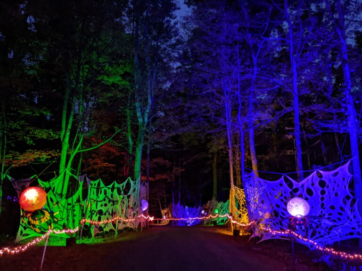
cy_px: 136
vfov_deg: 51.4
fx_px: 282
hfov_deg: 65.3
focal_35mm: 27
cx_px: 181
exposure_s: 1/15
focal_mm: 4.38
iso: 328
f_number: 1.73
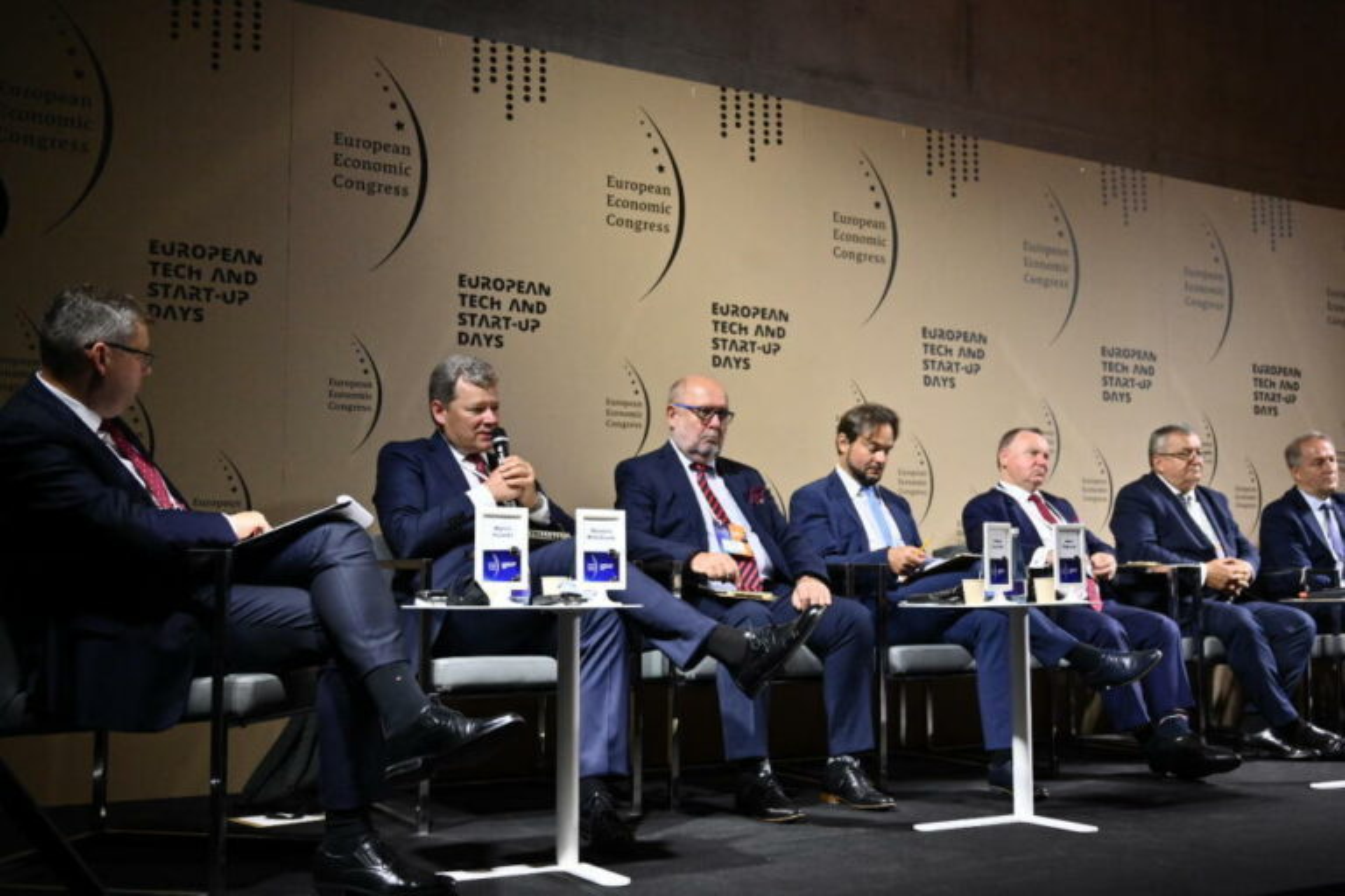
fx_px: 1420
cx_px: 672
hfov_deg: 50.7
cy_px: 448
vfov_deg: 35.1
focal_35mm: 38
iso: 2000
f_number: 4
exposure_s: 1/250
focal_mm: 38
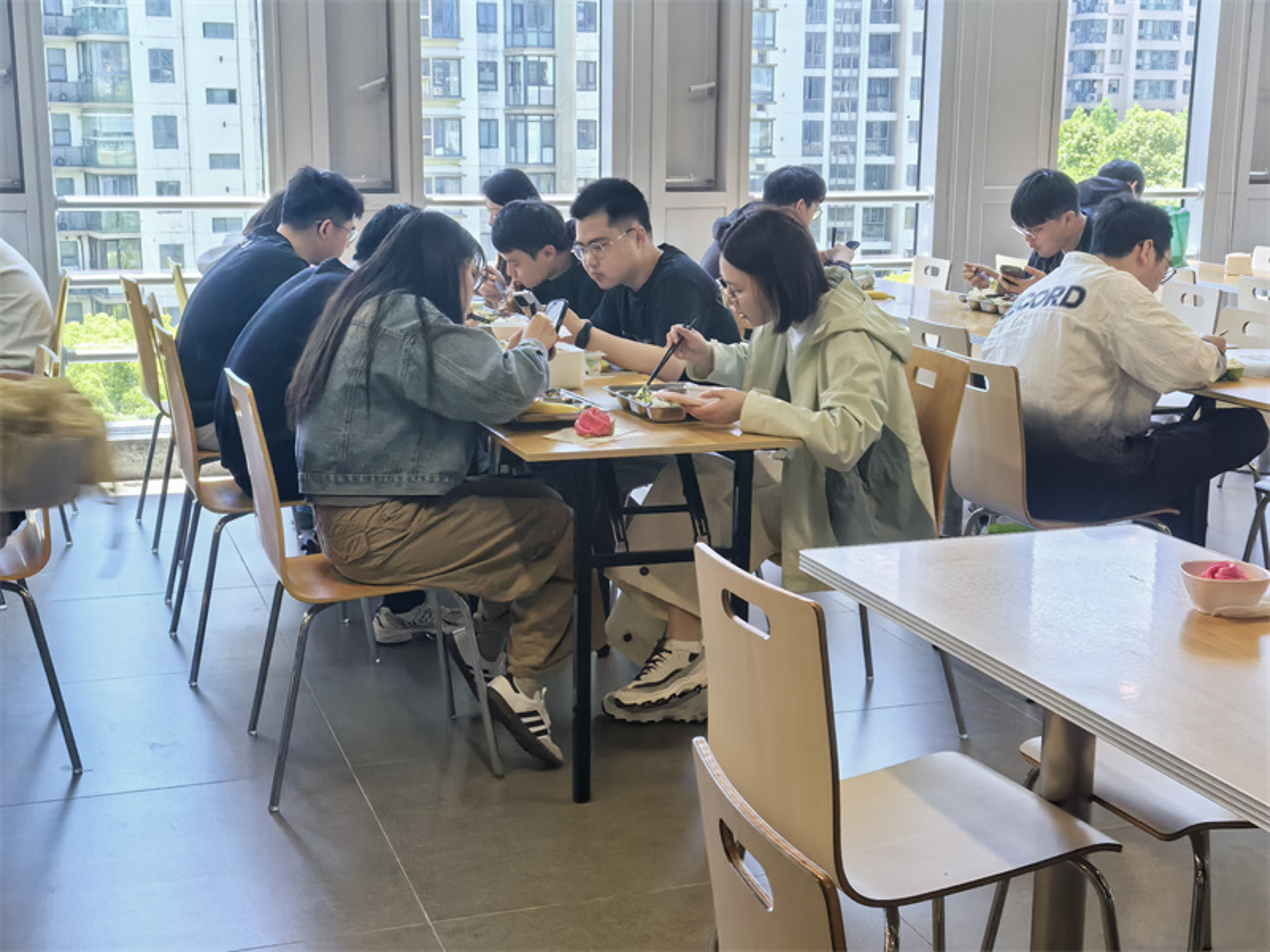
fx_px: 1761
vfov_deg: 30.3
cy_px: 476
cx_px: 635
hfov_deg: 39.7
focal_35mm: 48
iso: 125
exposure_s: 1/100
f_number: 4
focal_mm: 5.75
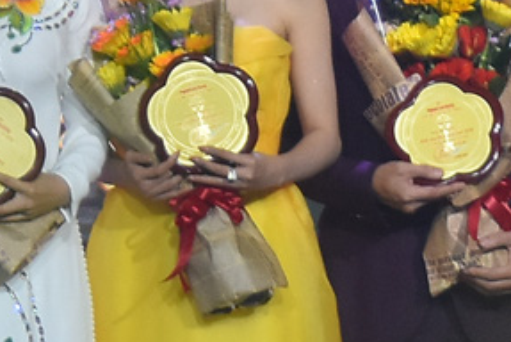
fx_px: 8909
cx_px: 349
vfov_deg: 2.2
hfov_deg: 3.3
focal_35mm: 627
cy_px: -227
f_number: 4.8
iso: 800
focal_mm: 60
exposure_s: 1/200
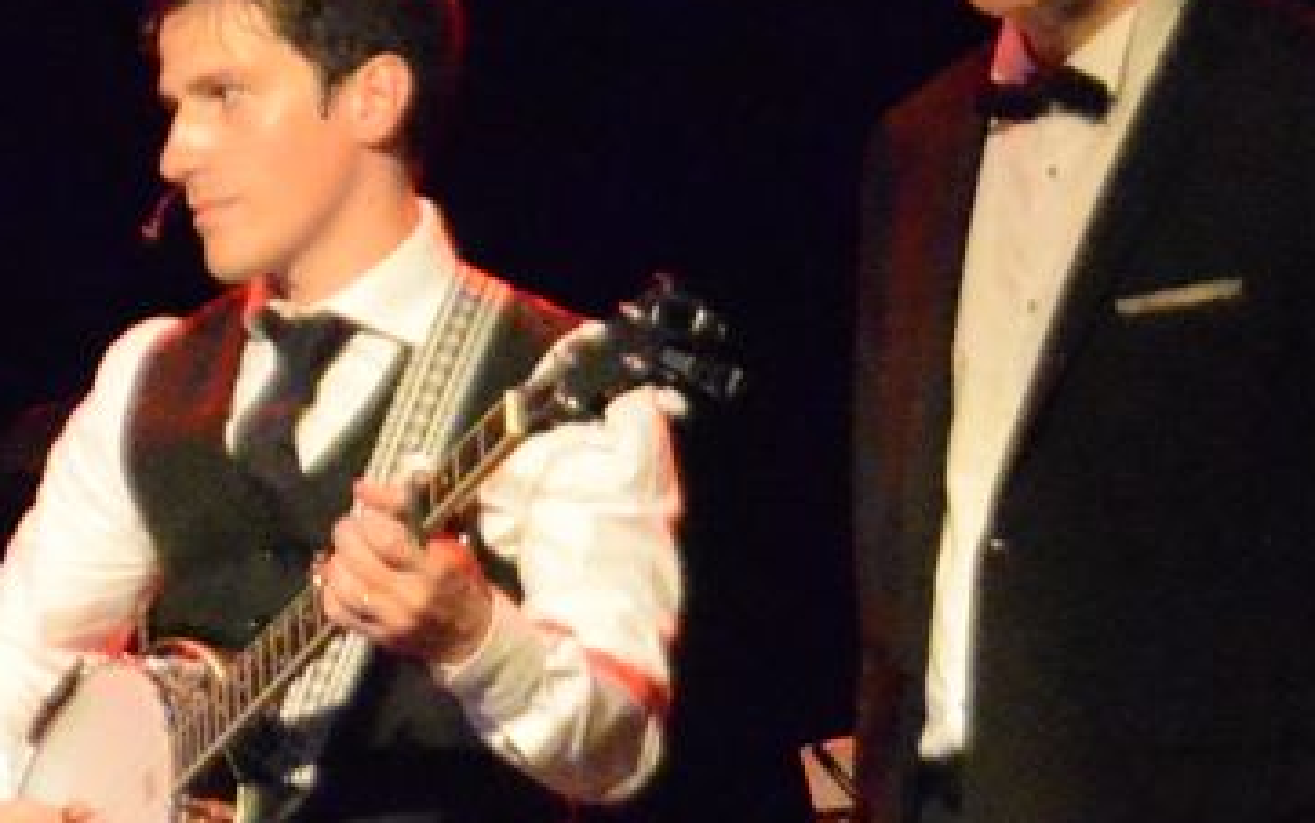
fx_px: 17784
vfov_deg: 2.7
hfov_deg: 4.2
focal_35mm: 496
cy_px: 634
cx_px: -654
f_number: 5.3
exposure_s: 1/100
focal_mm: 72
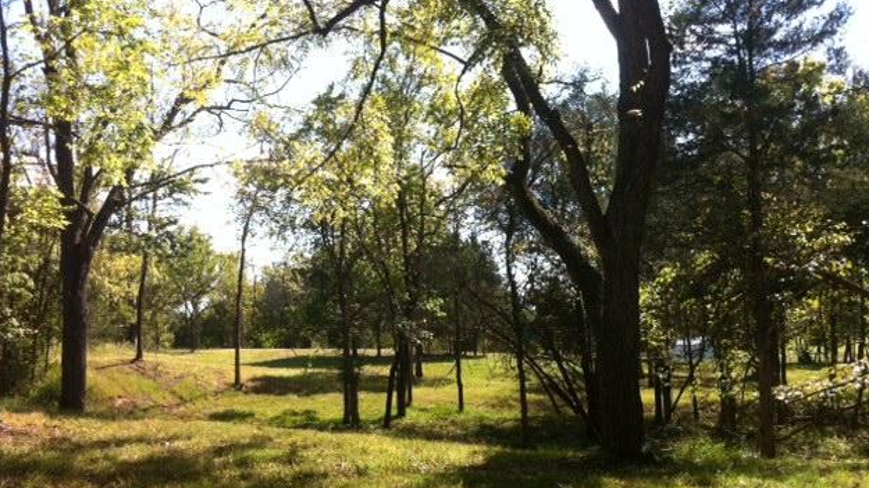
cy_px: 323
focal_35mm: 39
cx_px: 435
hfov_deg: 51.6
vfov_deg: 30.2
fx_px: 898
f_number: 2.8
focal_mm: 3.85
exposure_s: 1/520
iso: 80
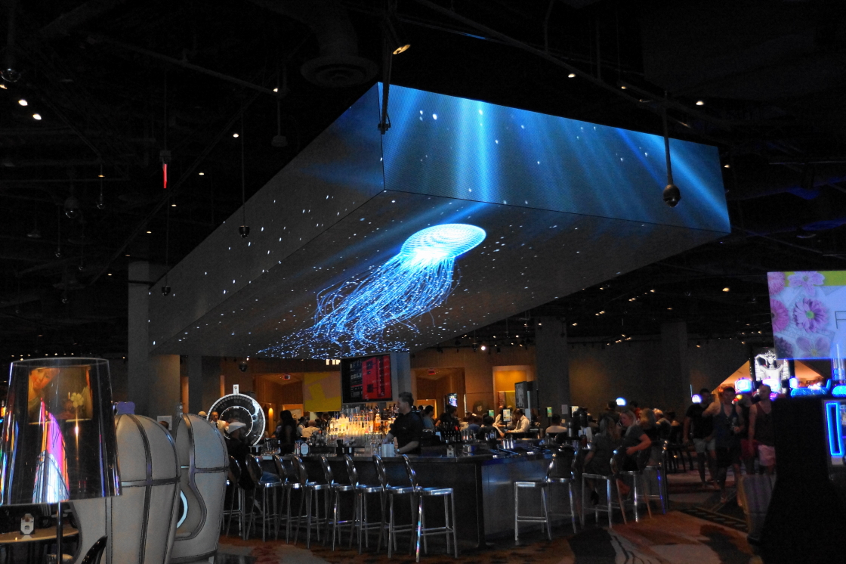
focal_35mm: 39
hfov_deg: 49.6
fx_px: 916
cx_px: 423
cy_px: 282
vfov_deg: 34.2
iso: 1600
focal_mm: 26
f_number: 4
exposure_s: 1/40
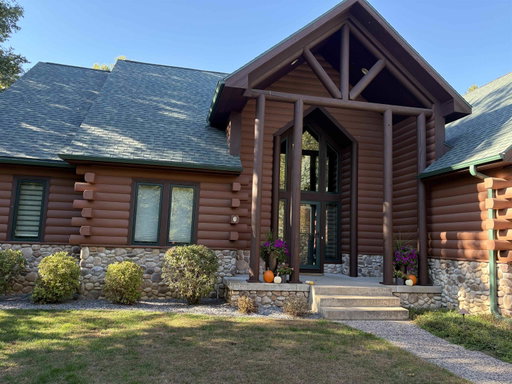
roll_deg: -1.3
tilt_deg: +6.9
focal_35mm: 26
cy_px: 192
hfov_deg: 67.3
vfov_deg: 53.1
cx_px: 256
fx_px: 385
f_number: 1.6
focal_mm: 5.96
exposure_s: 1/243
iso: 80
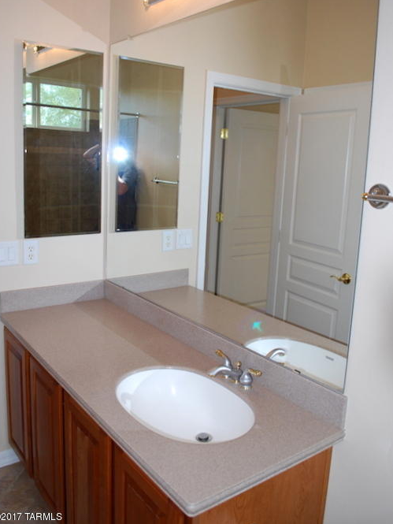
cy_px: 236
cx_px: 191
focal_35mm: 30
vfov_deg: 59.8
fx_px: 454
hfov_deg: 46.8
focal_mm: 18
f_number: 3.5
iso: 200
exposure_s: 1/60
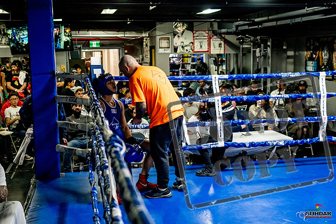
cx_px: 168
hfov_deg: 38.2
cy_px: 112
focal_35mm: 52
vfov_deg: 26.0
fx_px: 485
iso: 5000
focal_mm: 35
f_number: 2.8
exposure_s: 1/800
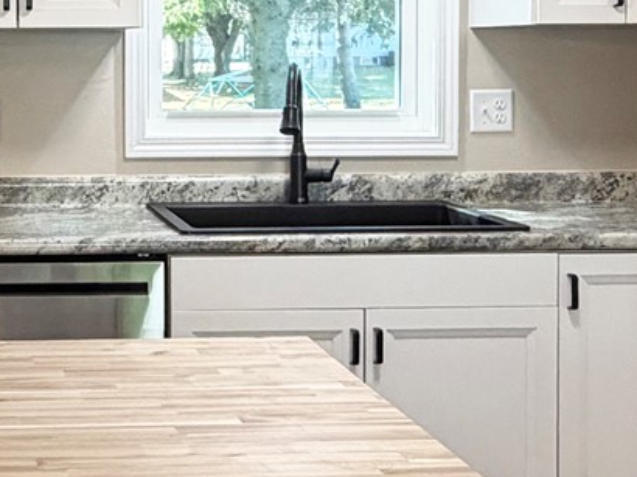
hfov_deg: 26.2
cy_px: 85
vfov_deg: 20.7
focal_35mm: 70
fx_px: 1287
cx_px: -14
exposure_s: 1/120
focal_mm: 2.22
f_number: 2.2
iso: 250
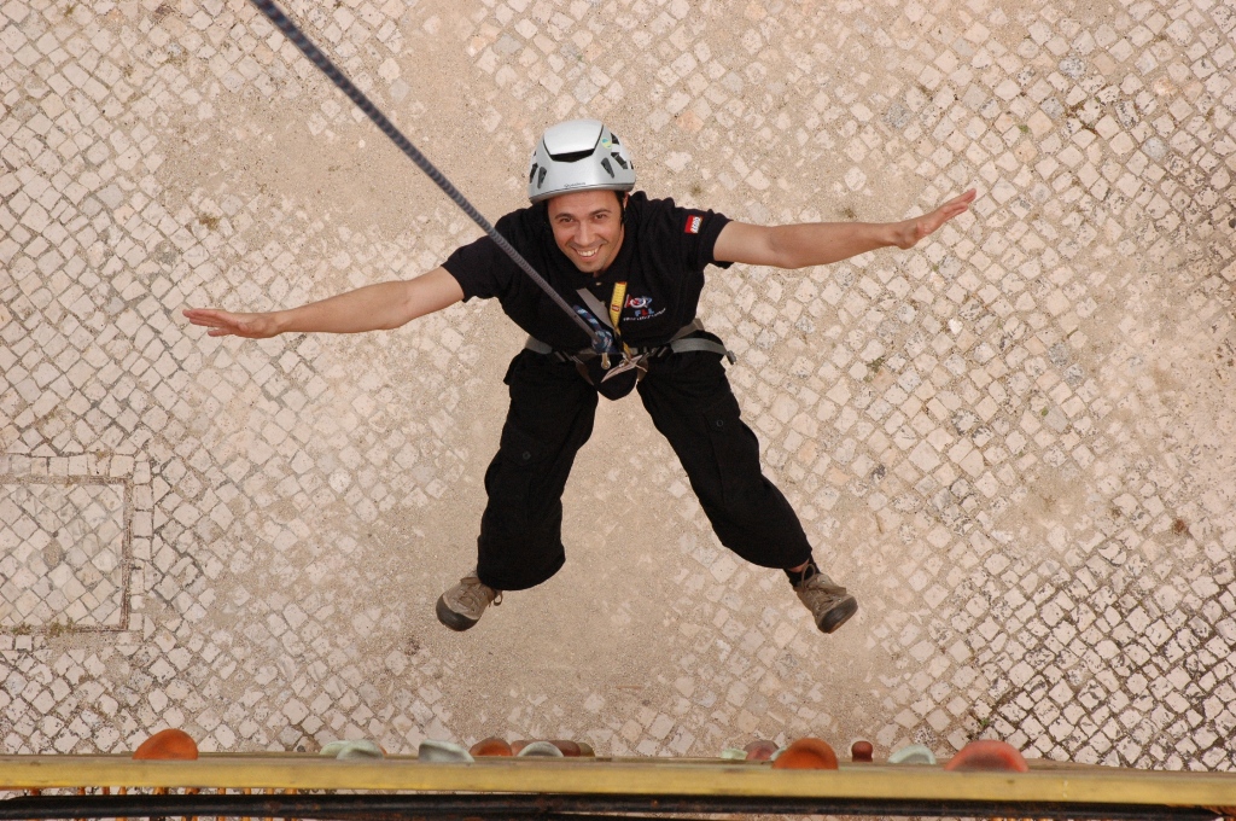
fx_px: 2675
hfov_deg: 26.0
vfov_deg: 17.4
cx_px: 618
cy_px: 410
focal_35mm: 78
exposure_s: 1/640
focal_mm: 52
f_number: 13
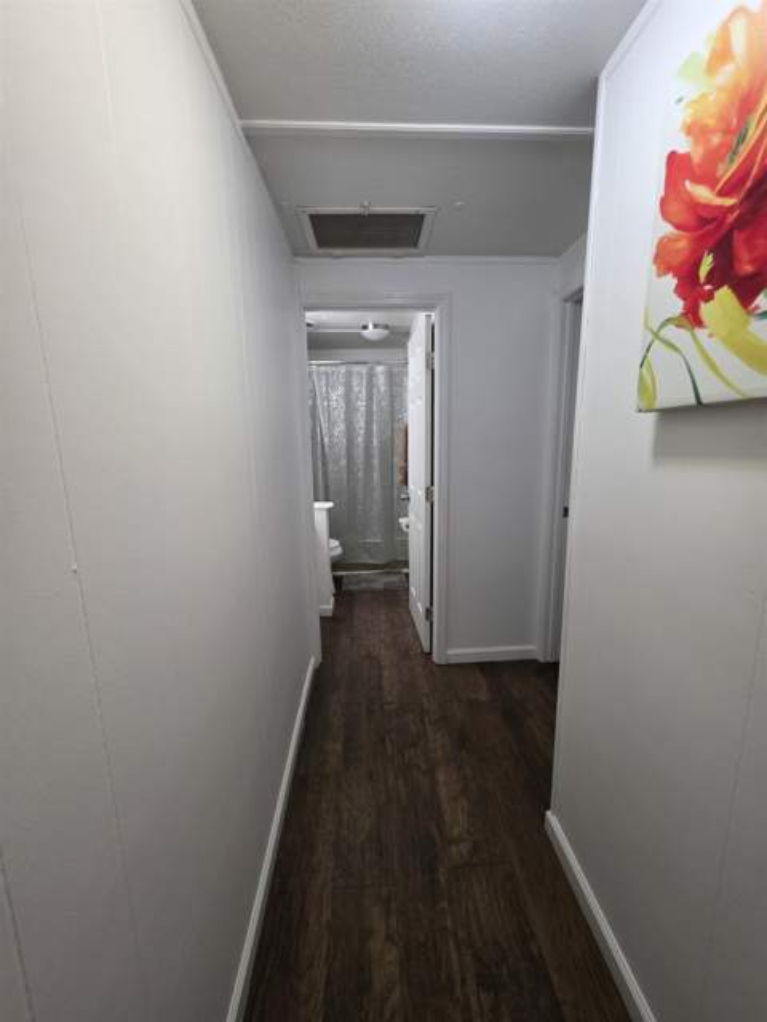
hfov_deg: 89.9
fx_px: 384
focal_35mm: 13
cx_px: 384
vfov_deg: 106.2
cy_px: 511
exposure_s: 1/120
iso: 250
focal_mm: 2.2
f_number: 1.9
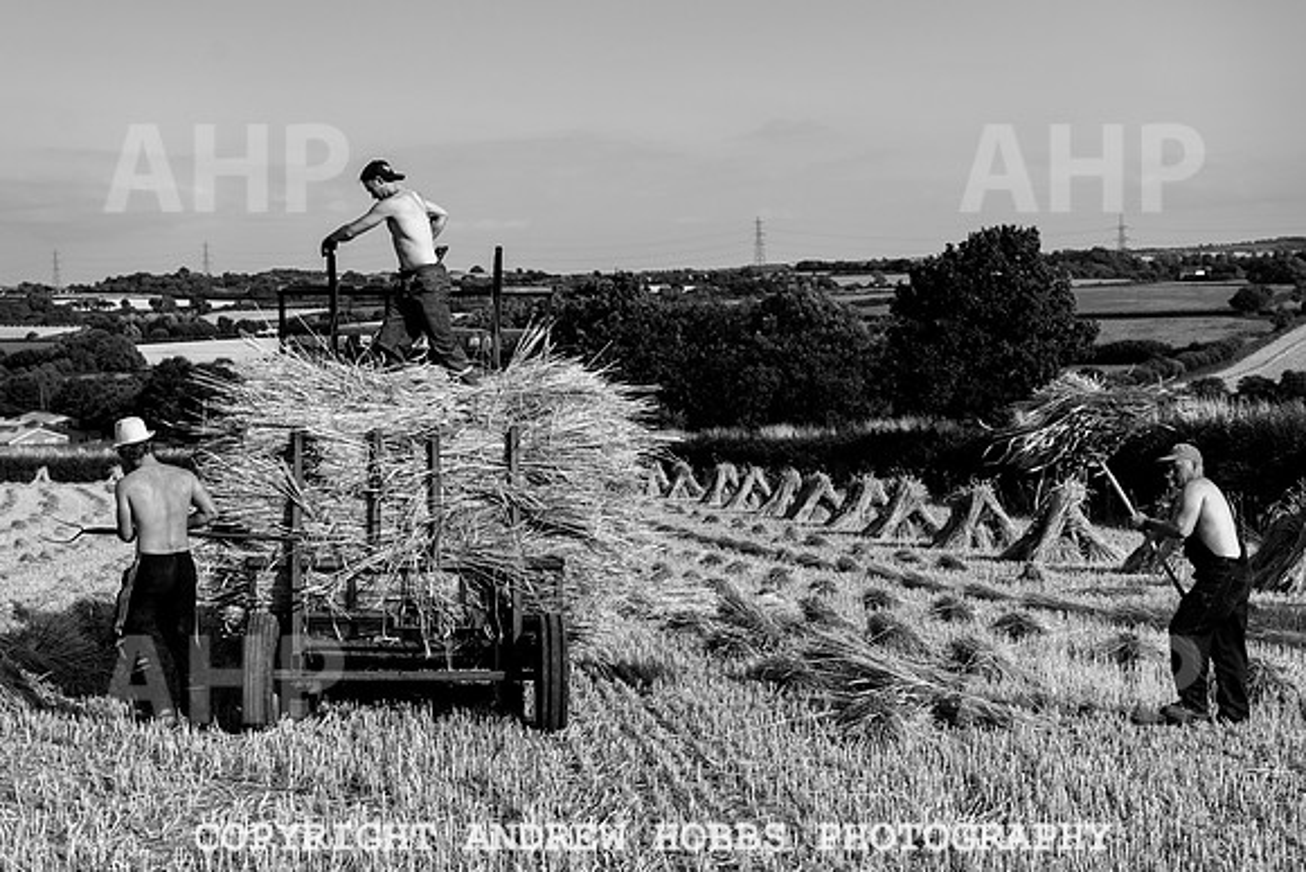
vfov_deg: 23.5
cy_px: 408
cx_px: 553
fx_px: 2096
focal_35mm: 58
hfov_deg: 34.5
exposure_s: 1/1000
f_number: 5.6
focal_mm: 50
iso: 64
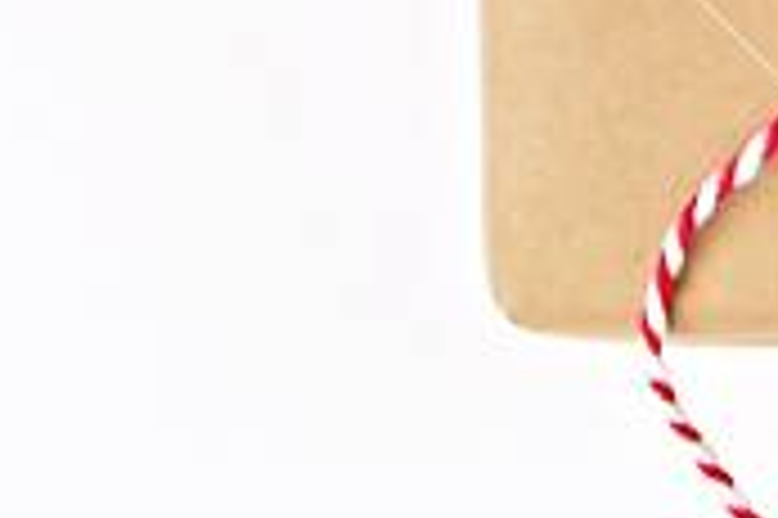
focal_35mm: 623
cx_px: 2577
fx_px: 13451
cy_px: 901
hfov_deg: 3.2
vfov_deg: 2.2
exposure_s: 1/125
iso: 200
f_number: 8
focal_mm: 55
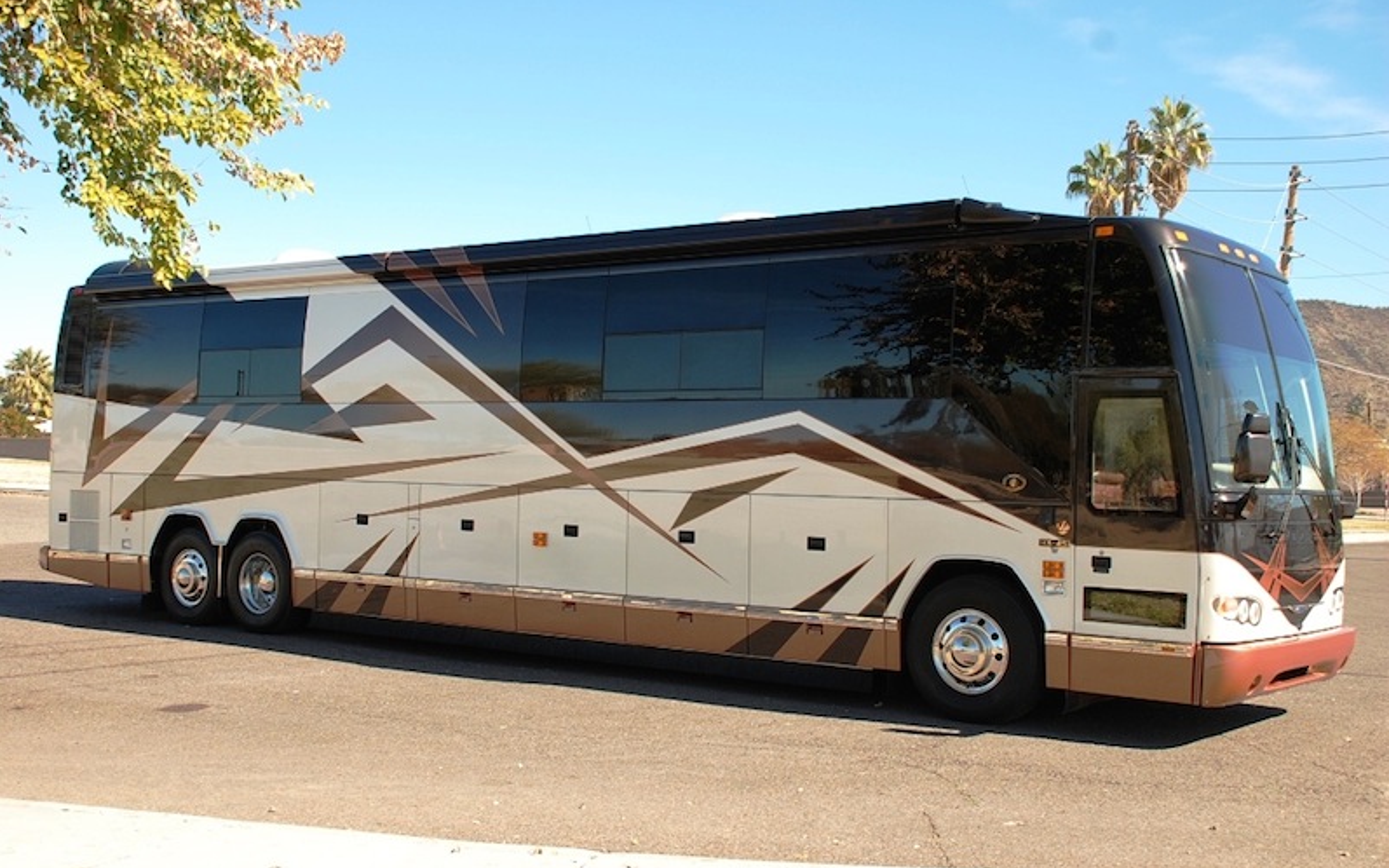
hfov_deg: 46.2
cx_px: 695
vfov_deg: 29.9
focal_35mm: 43
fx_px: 1628
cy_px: 445
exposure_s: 1/125
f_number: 5.6
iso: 100
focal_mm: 28
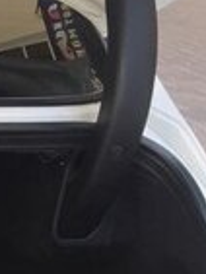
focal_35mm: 136
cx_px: -377
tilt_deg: -25.4
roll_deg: -5.5
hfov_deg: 9.1
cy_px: 432
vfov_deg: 13.5
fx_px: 1077
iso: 32
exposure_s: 1/258
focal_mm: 4.15
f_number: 2.2
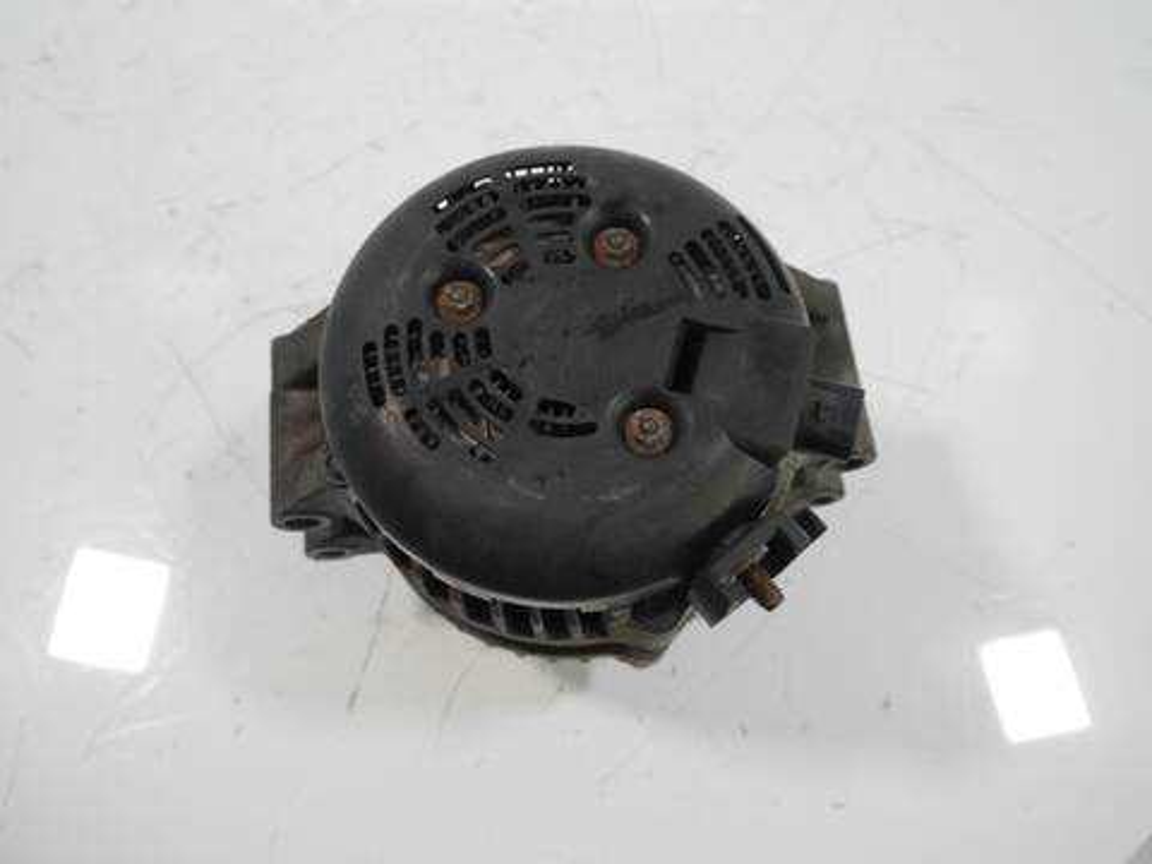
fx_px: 998
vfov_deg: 46.8
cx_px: 576
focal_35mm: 30
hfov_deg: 60.0
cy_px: 432
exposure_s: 1/60
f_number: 3.6
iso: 500
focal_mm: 15
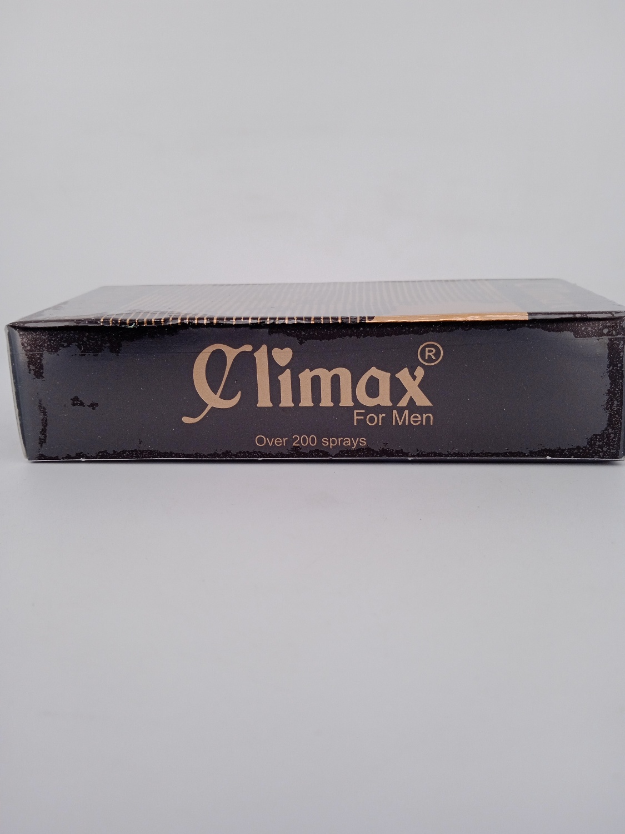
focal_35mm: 28
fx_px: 674
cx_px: 312
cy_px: 417
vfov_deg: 63.4
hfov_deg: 49.7
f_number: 2.2
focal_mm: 3.43
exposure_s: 1/138
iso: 113
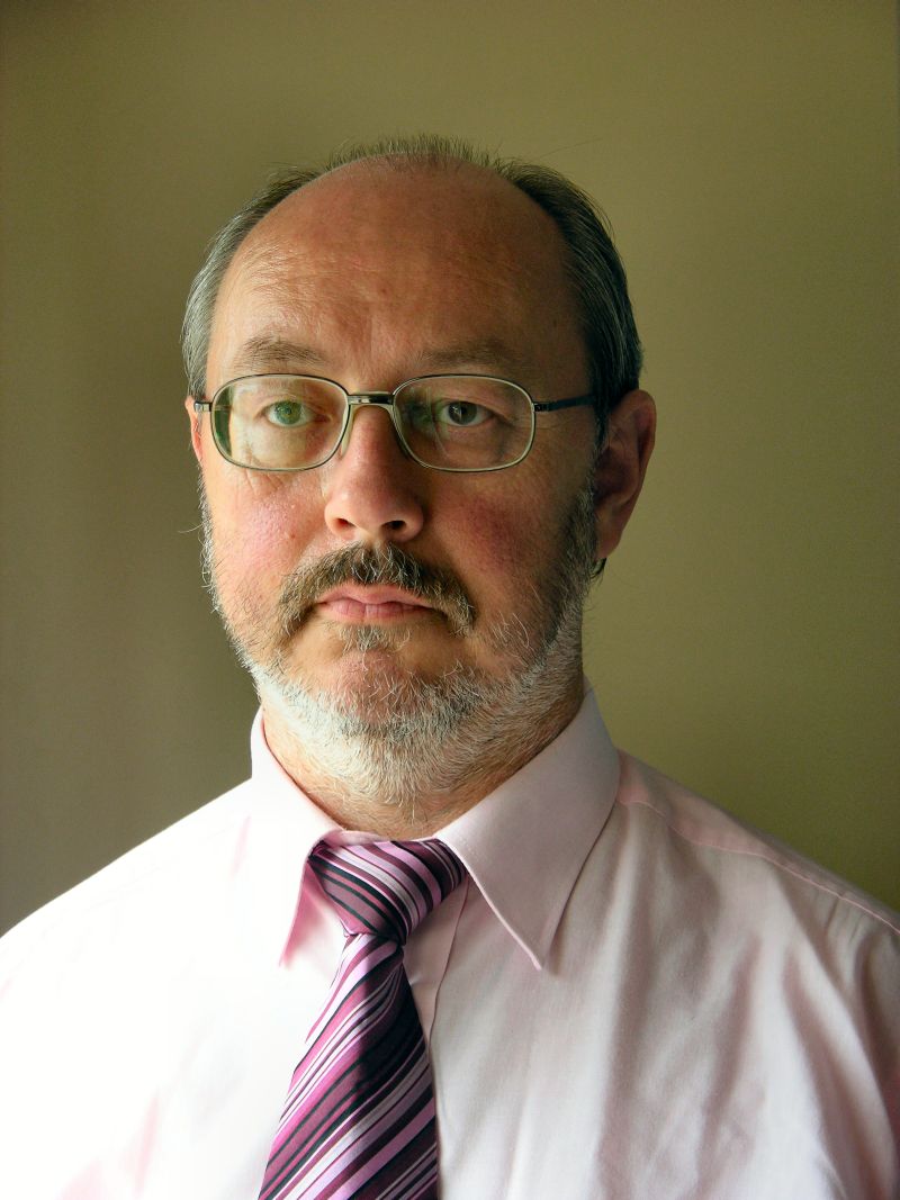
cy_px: 600
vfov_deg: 16.4
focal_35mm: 120
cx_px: 450
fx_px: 4161
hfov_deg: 12.3
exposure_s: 1/17.9
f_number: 3.7
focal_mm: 29.5
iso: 100
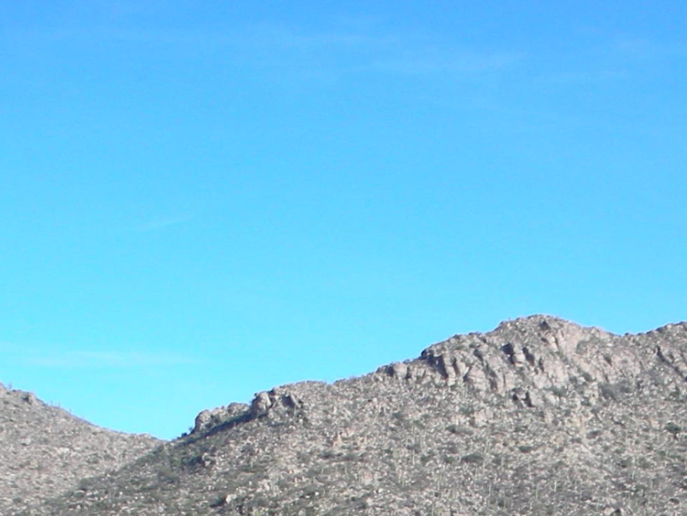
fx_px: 2045
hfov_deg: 18.9
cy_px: 741
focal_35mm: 103
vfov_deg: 13.6
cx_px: 545
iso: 50
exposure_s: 1/66.5
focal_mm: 5.8
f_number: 8.5
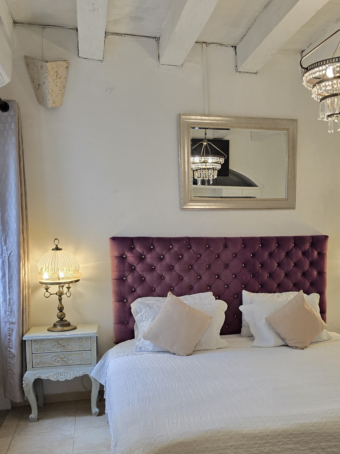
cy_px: 299
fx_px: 432
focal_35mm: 33
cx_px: 213
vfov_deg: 54.3
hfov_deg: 42.6
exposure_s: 1/120
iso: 320
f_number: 1.7
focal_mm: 6.3
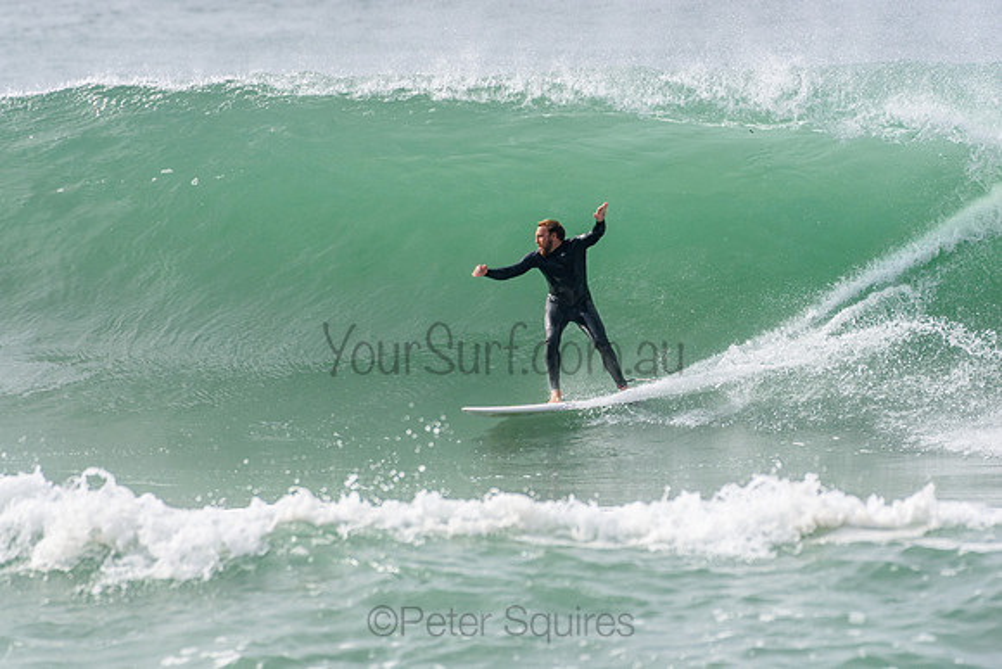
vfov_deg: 1.8
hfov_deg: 2.7
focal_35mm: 750
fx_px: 20879
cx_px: 501
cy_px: 334
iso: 360
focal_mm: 500
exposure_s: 1/2000
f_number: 5.6
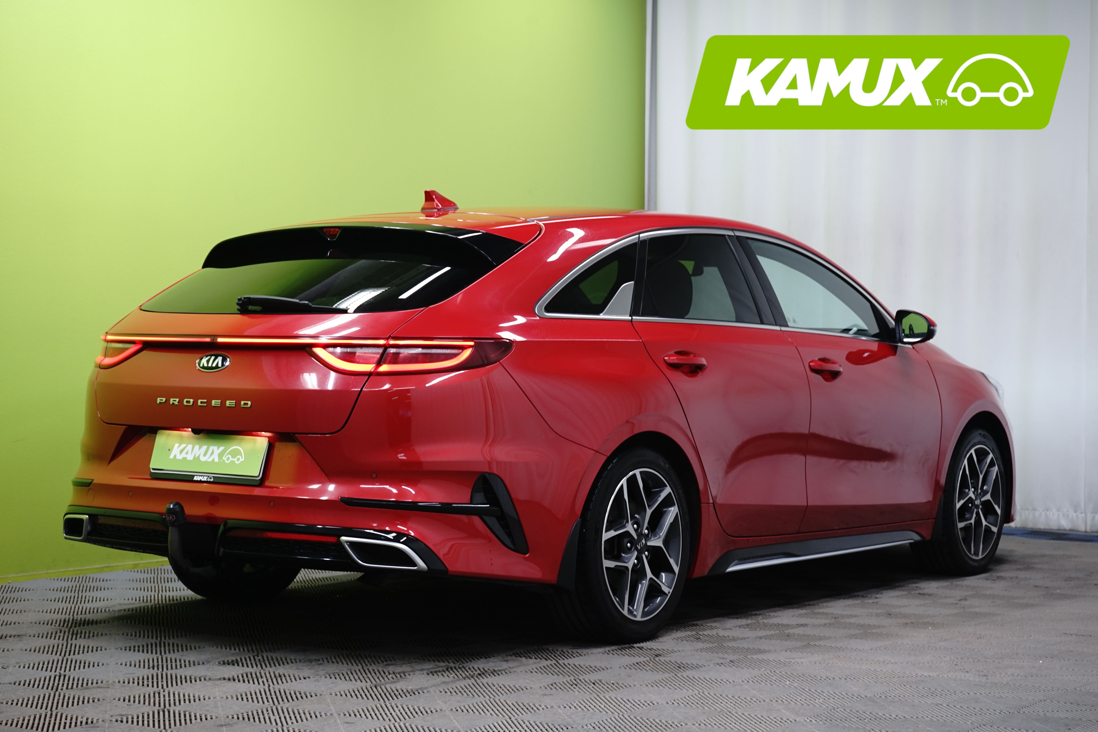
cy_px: 366
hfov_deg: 29.7
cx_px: 549
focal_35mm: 68
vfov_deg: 20.0
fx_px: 2074
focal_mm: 68
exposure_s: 1/6
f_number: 8
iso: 500
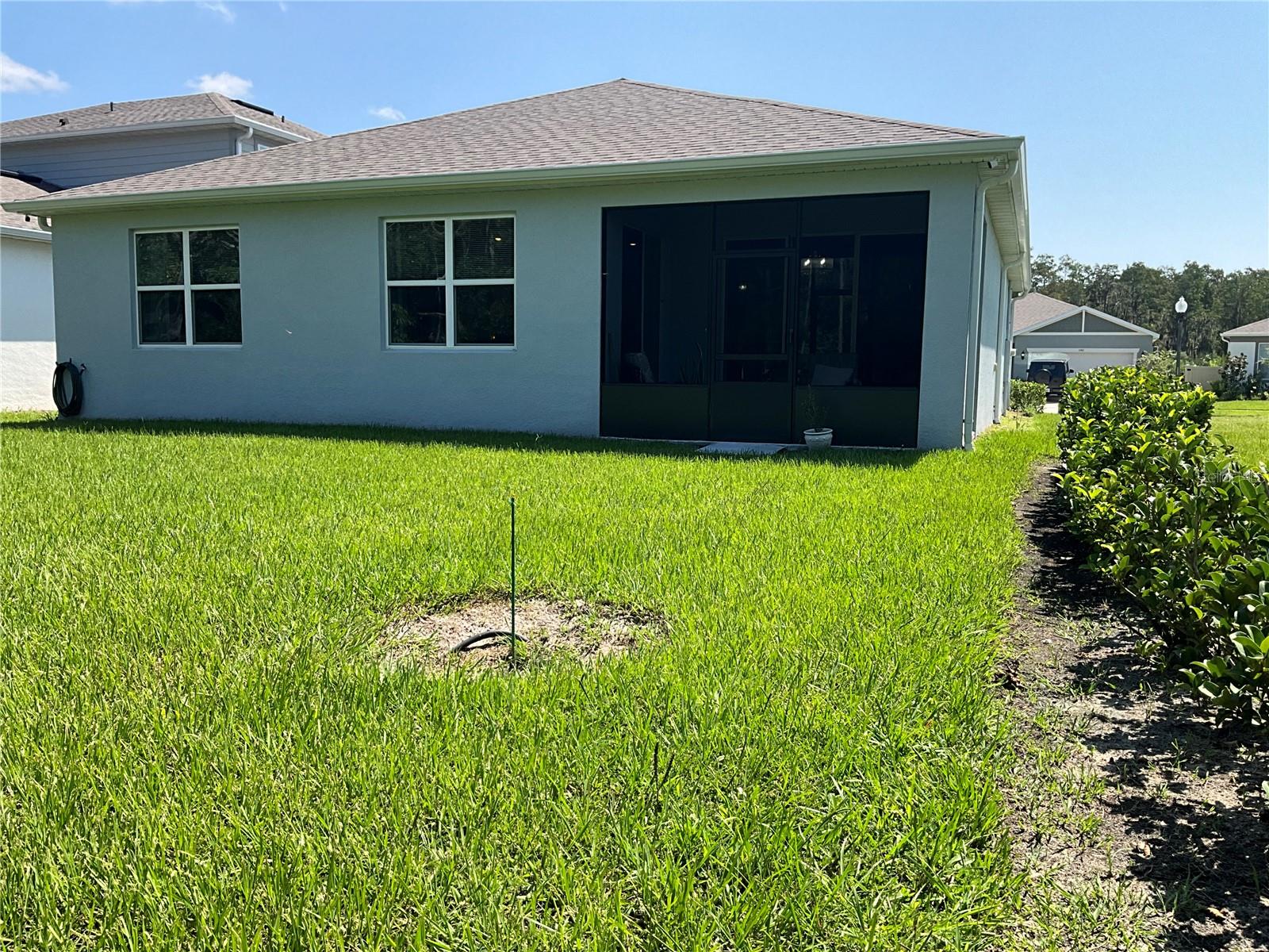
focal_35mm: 29
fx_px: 1063
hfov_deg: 61.7
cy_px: 476
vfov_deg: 48.2
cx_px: 634
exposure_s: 1/1055
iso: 25
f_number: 1.8
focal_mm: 3
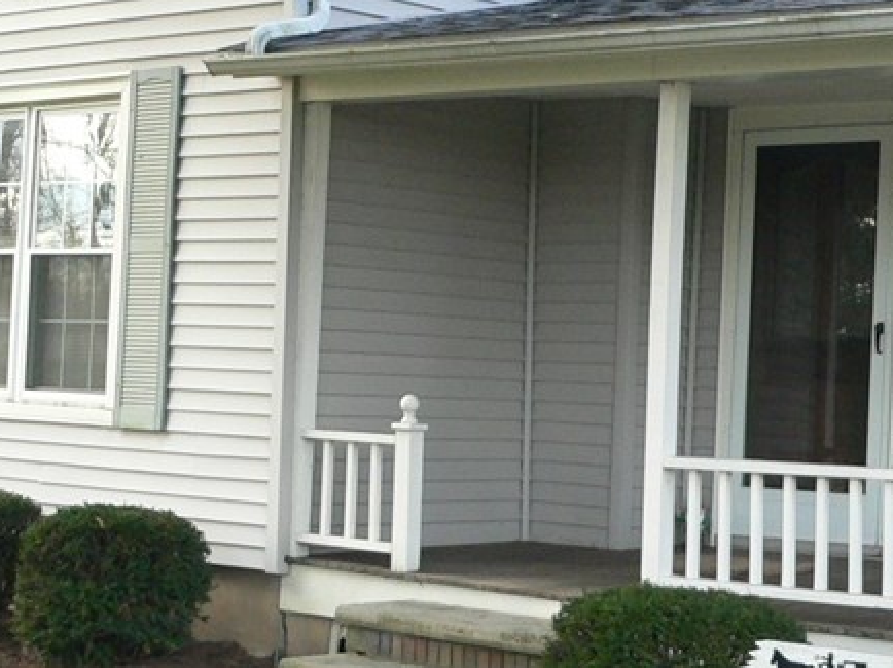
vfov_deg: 17.2
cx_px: 644
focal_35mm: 85
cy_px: 127
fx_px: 2192
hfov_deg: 22.9
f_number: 2.8
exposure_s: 1/160
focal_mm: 6
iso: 200
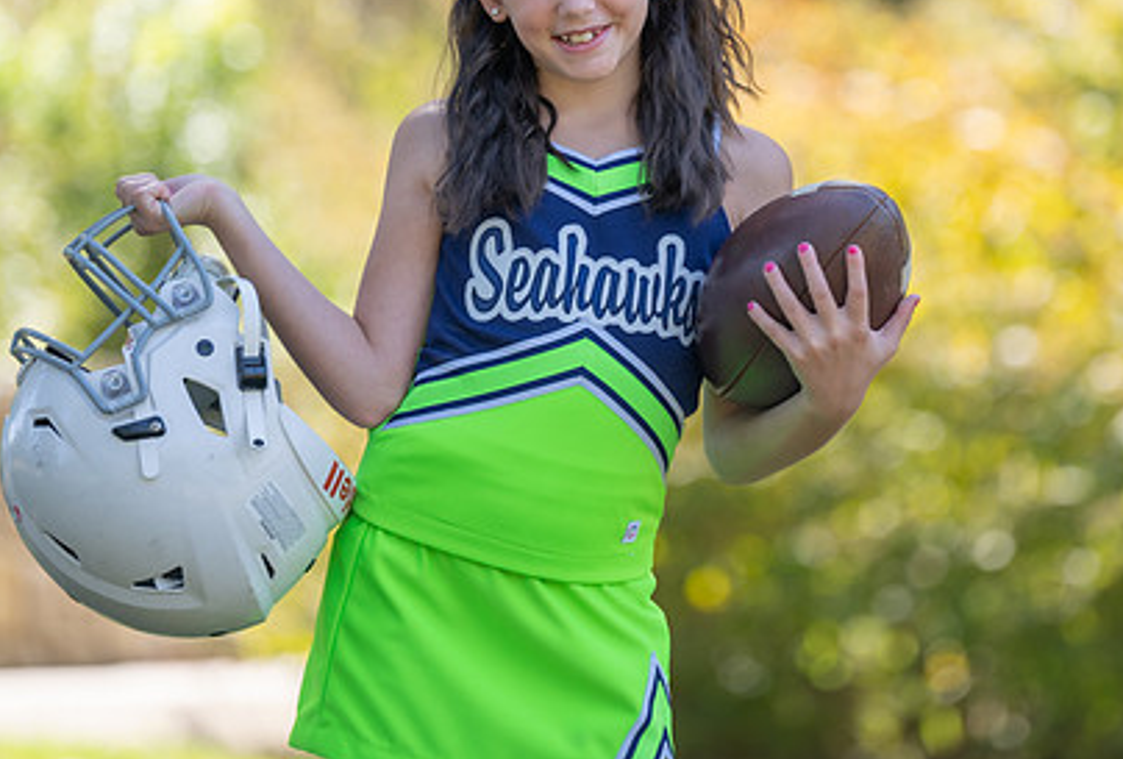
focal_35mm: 246
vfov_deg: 5.6
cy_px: 189
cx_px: 661
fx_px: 7706
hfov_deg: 8.3
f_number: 2.8
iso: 100
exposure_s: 1/400
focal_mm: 158
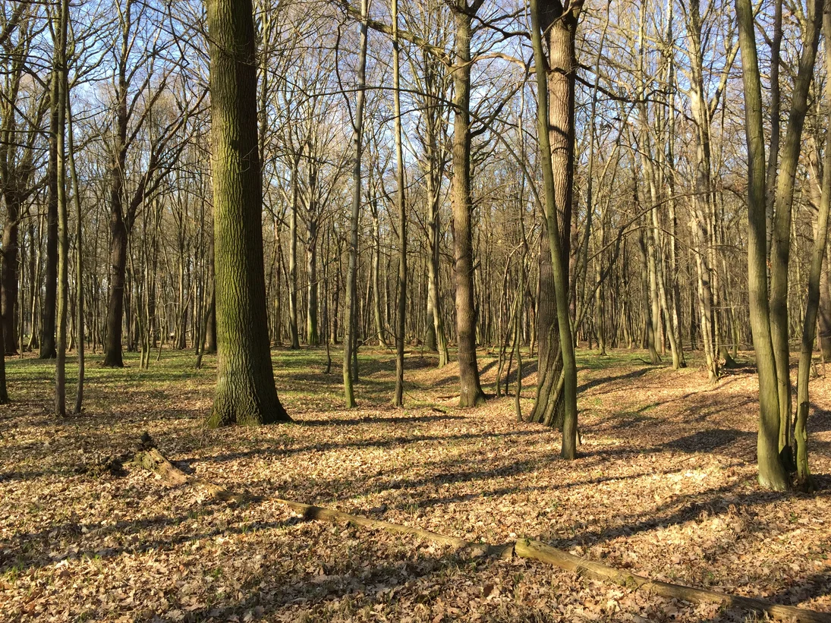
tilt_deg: +2.7
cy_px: 312
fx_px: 696
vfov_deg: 48.2
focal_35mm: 29
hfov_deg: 61.7
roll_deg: -0.4
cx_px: 416
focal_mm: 4.15
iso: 32
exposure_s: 1/276
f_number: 2.2
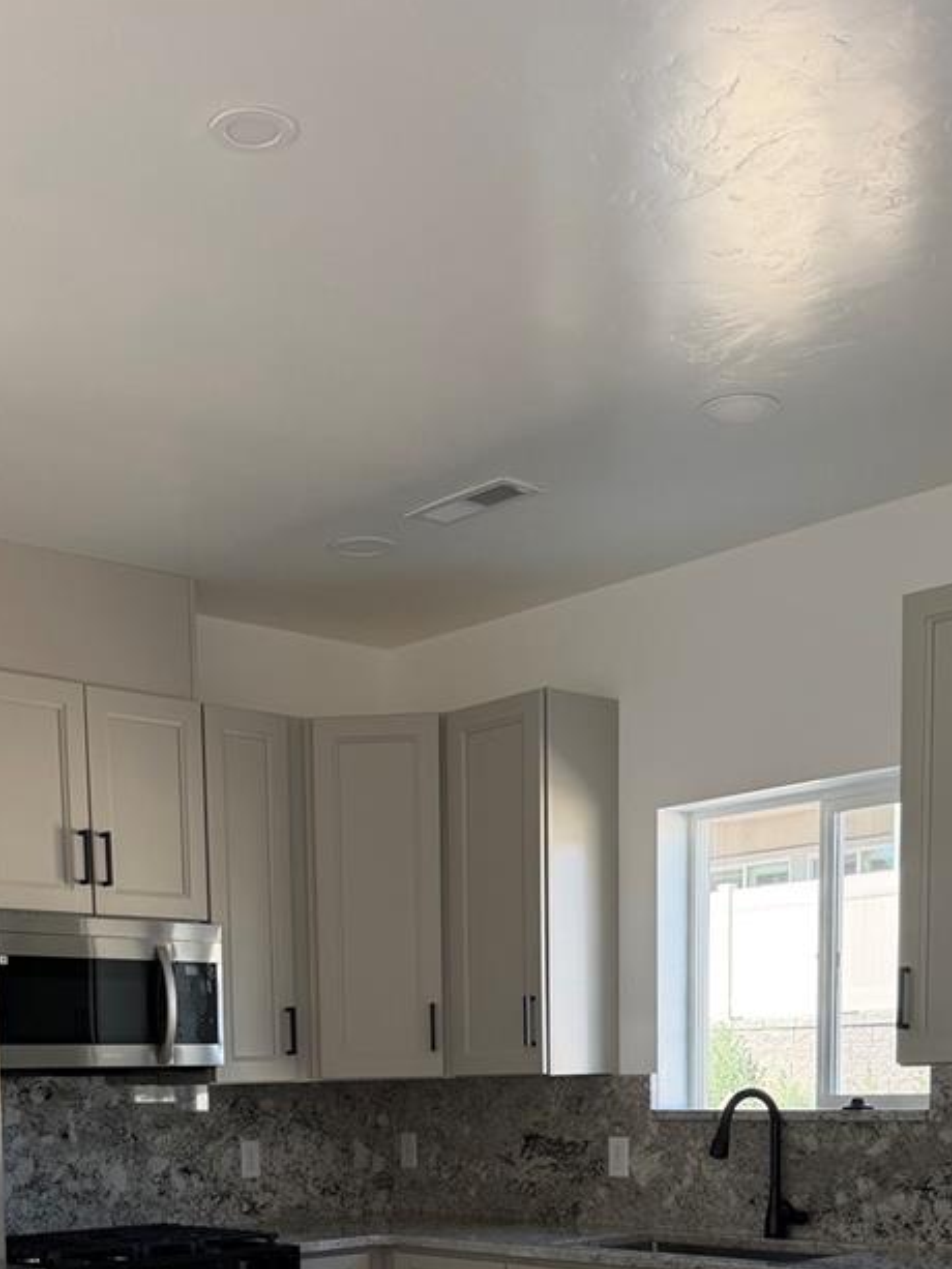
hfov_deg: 30.8
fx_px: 1723
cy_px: 1226
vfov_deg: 36.9
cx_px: 360
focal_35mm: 47
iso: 125
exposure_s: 1/192
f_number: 1.78
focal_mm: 6.76
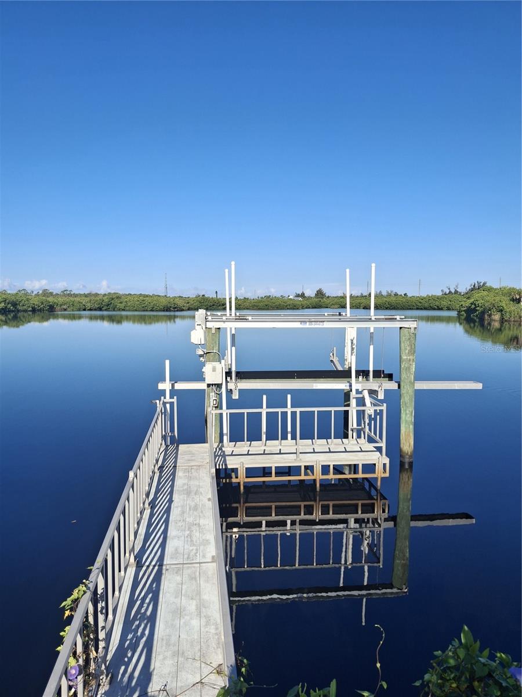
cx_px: 261
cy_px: 348
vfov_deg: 69.4
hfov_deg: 54.9
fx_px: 503
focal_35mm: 25
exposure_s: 1/2012
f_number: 1.8
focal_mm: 4.69
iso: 32
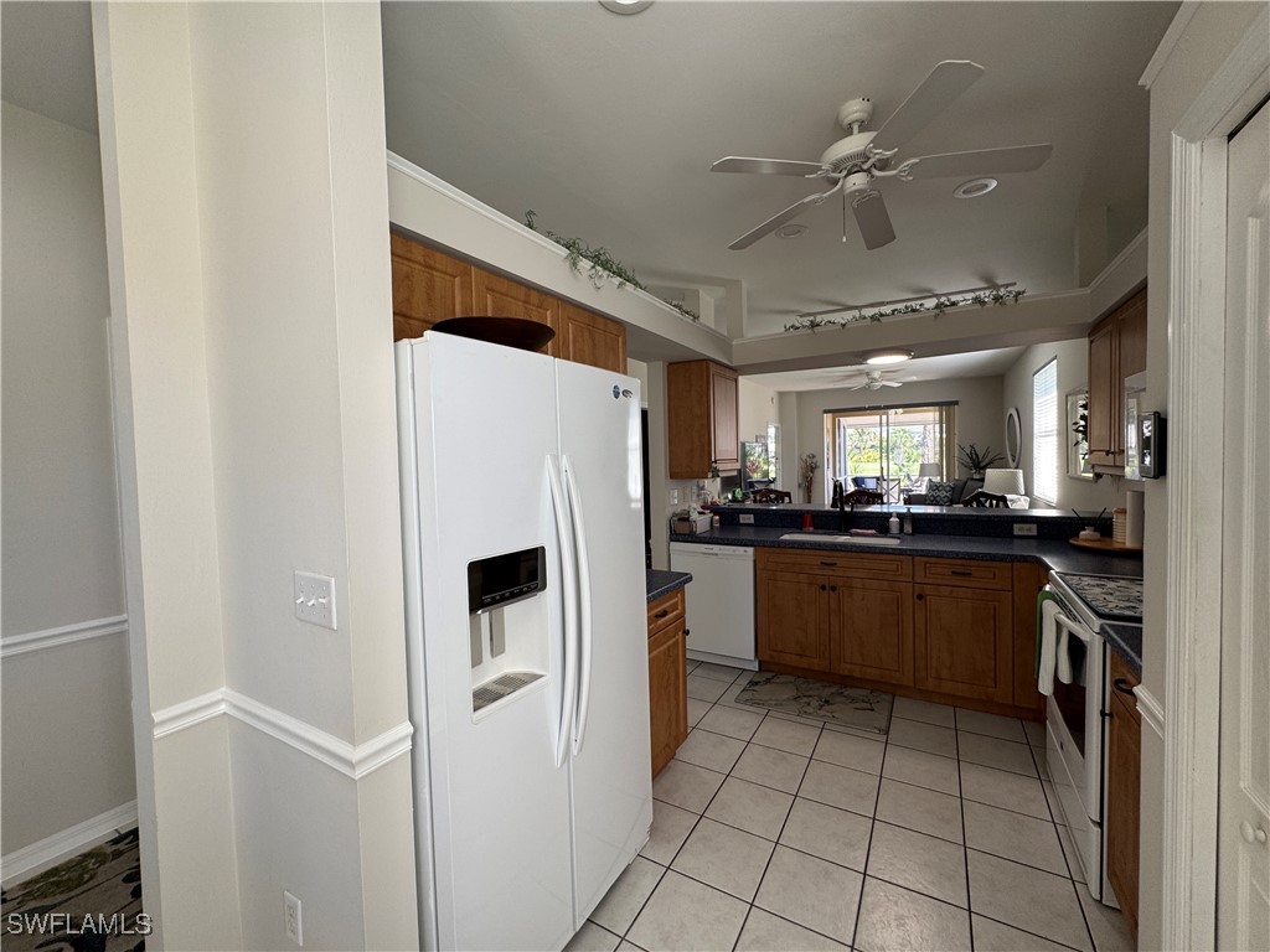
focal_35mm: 14
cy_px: 476
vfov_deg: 85.7
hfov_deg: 102.1
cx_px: 635
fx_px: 514
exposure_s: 1/99
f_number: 2.2
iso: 64
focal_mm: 2.22
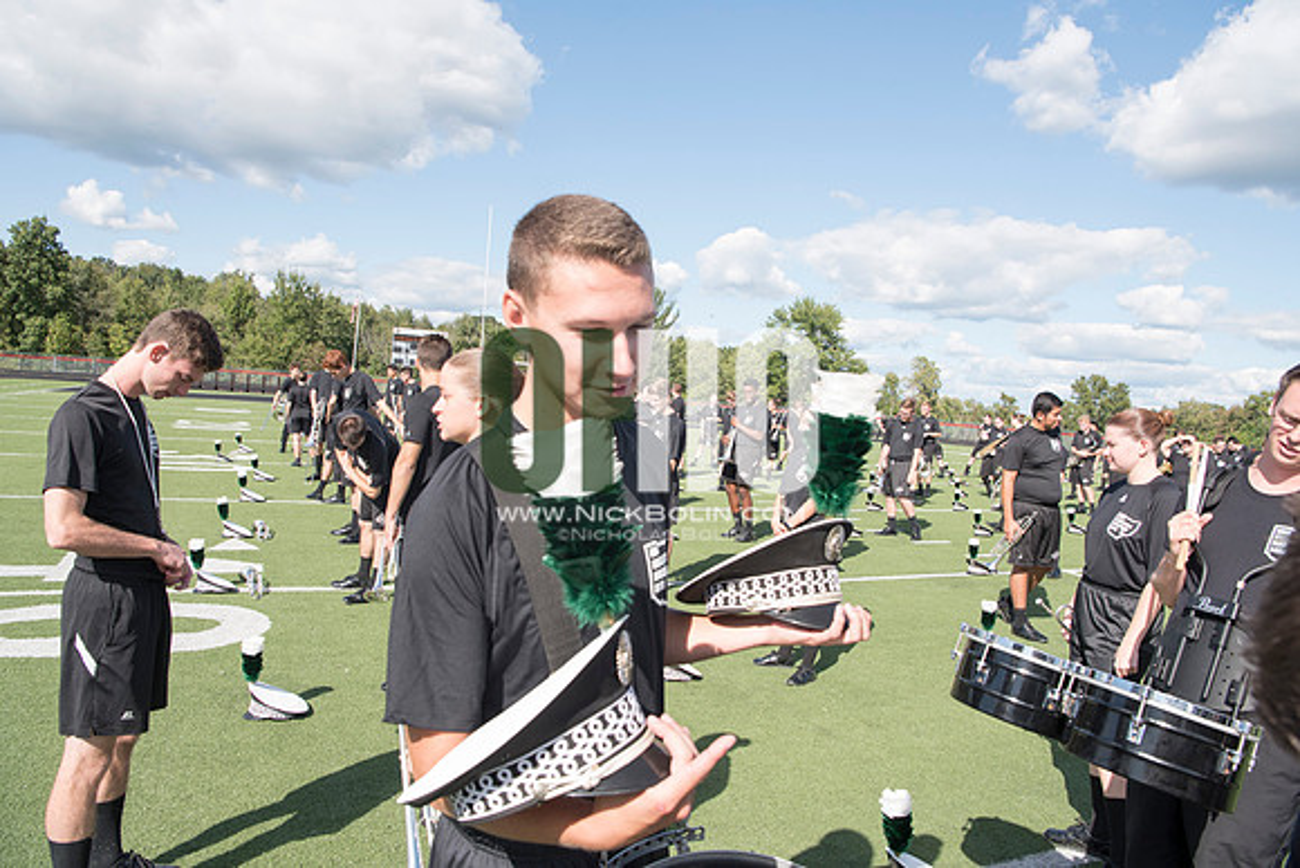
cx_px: 650
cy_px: 434
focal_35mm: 24
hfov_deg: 73.7
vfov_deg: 53.2
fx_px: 867
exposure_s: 1/640
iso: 400
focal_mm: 24
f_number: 8
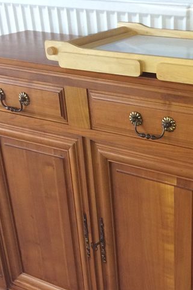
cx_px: 157
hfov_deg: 21.3
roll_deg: +1.8
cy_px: 212
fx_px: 507
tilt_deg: -29.0
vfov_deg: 31.4
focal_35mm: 63
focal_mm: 4.15
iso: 125
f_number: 2.2
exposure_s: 1/33
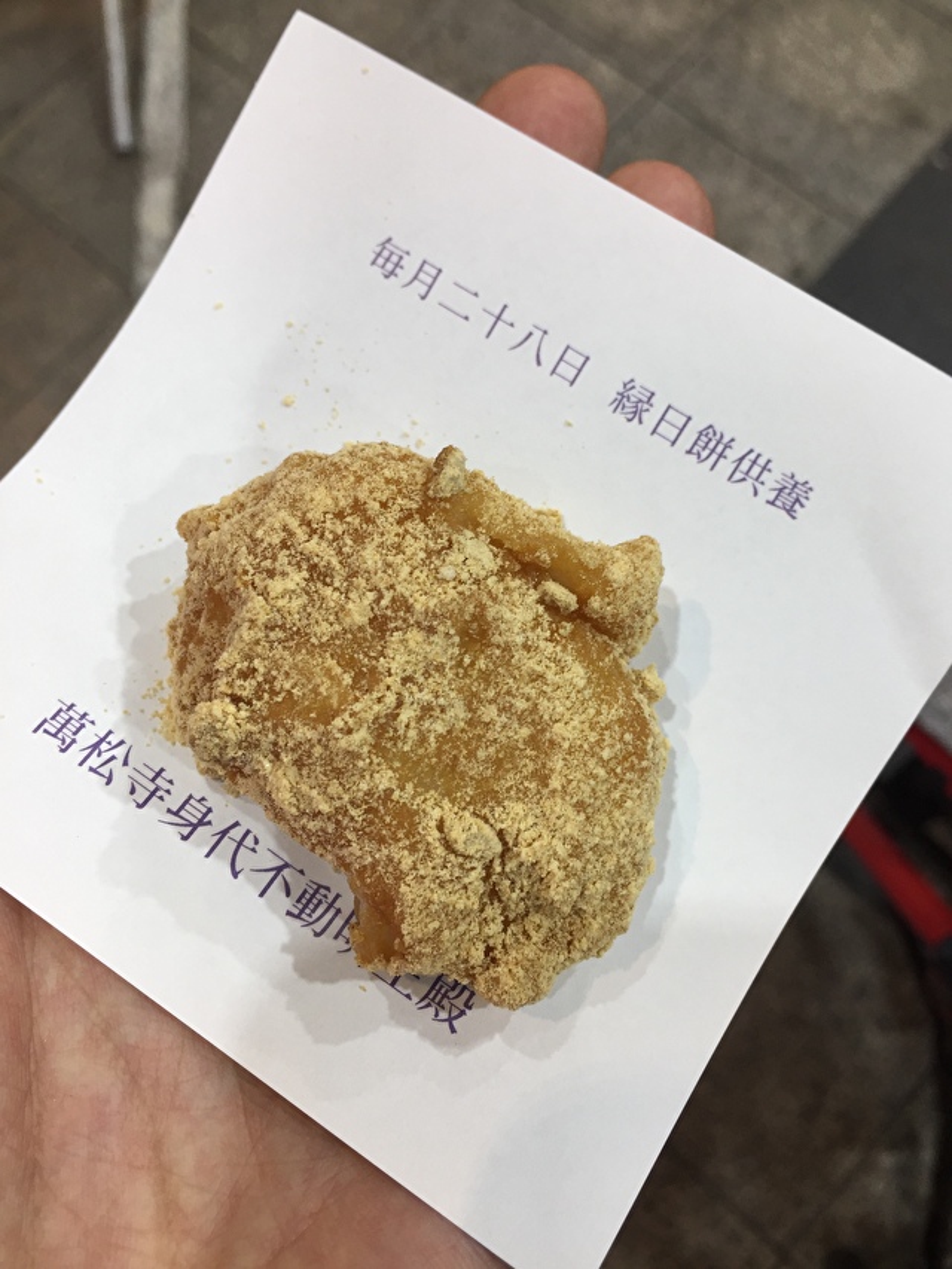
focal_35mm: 29
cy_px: 634
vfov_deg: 61.7
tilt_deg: -74.9
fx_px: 1063
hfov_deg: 48.2
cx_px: 476
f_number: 2.2
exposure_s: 1/60
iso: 40
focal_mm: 4.15
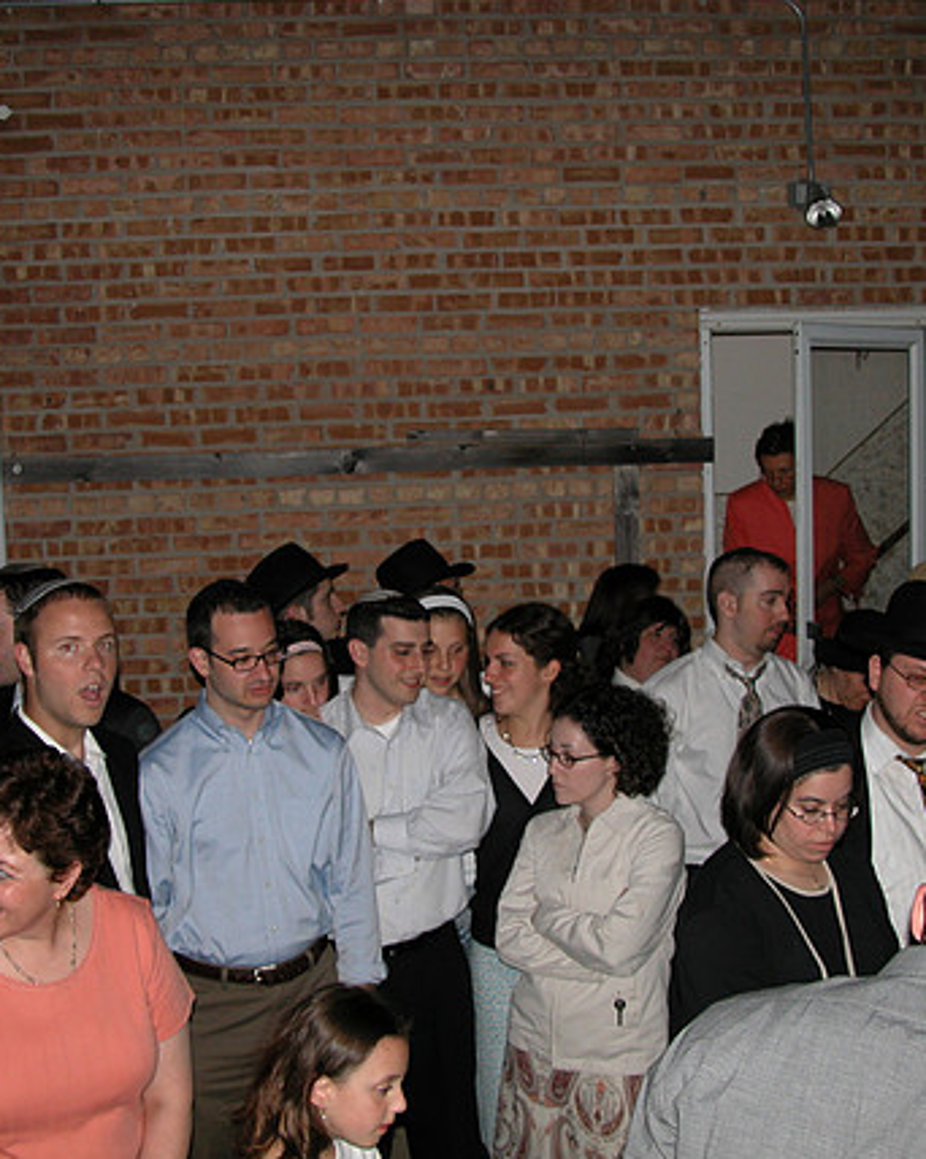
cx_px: 441
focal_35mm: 45
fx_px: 1543
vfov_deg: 41.2
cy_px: 584
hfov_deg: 33.4
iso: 100
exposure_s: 1/60
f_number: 2.8
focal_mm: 8.9
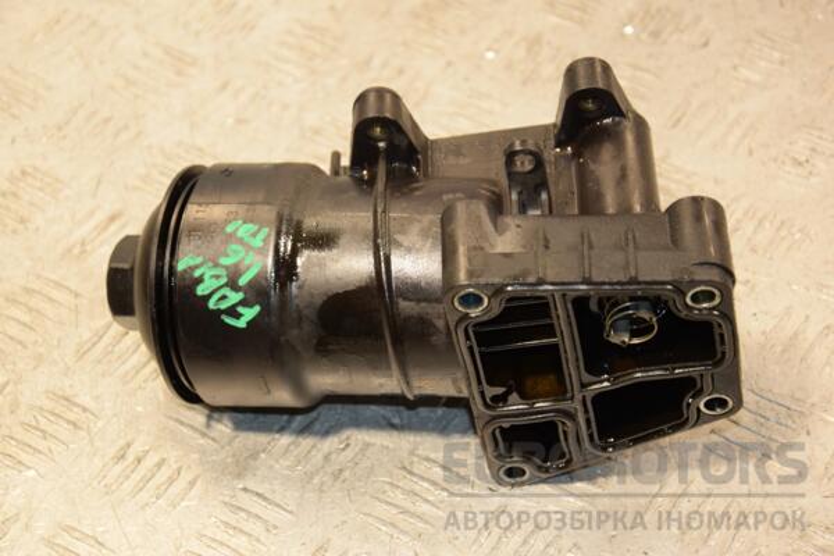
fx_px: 2015
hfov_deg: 23.4
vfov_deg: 15.7
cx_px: 417
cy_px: 278
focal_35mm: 87
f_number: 5
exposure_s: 1/100
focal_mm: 58
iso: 800
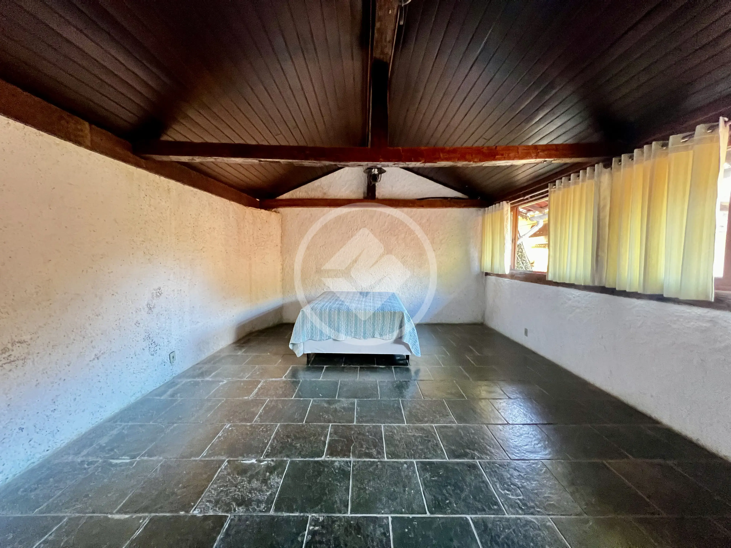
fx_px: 275
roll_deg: +0.1
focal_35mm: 13
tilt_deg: -3.2
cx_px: 366
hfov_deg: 106.2
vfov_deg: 89.9
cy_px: 274
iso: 640
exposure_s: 1/60
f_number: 1.8
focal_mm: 1.57
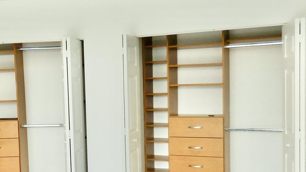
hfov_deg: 41.0
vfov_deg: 24.3
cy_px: 117
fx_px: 398
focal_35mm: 49
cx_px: 80
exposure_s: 1/200
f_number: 3.3
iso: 125
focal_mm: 4.5
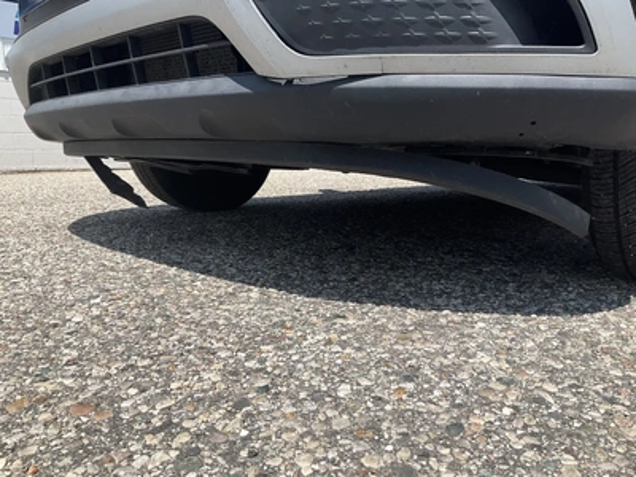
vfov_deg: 48.2
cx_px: 318
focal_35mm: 29
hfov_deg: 61.7
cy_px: 238
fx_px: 533
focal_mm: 3
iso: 25
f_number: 1.8
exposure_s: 1/2058
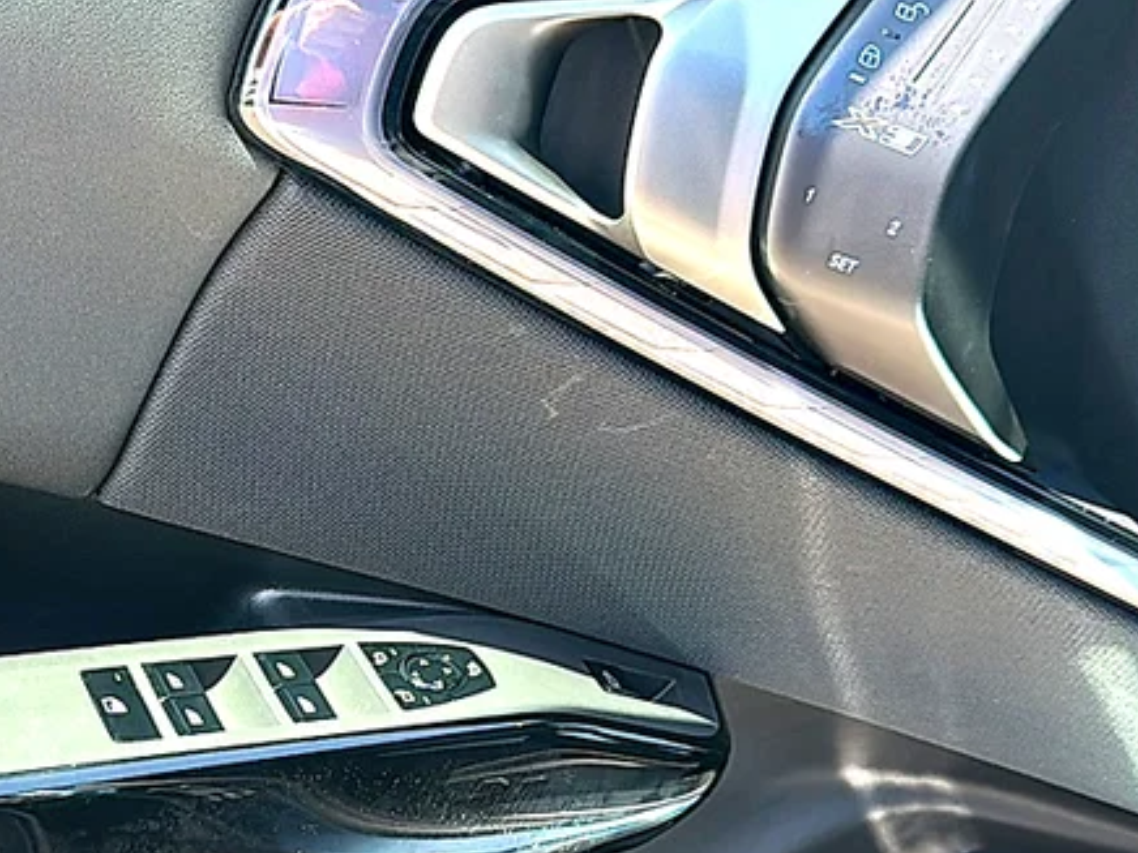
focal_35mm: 53
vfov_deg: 27.4
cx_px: 253
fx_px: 1742
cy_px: 526
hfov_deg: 35.2
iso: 64
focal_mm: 6.86
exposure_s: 1/235
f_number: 1.78
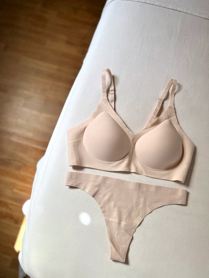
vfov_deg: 67.3
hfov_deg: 53.1
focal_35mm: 26
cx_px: 104
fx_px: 209
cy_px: 139
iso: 40
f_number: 1.6
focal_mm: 5.1
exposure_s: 1/243
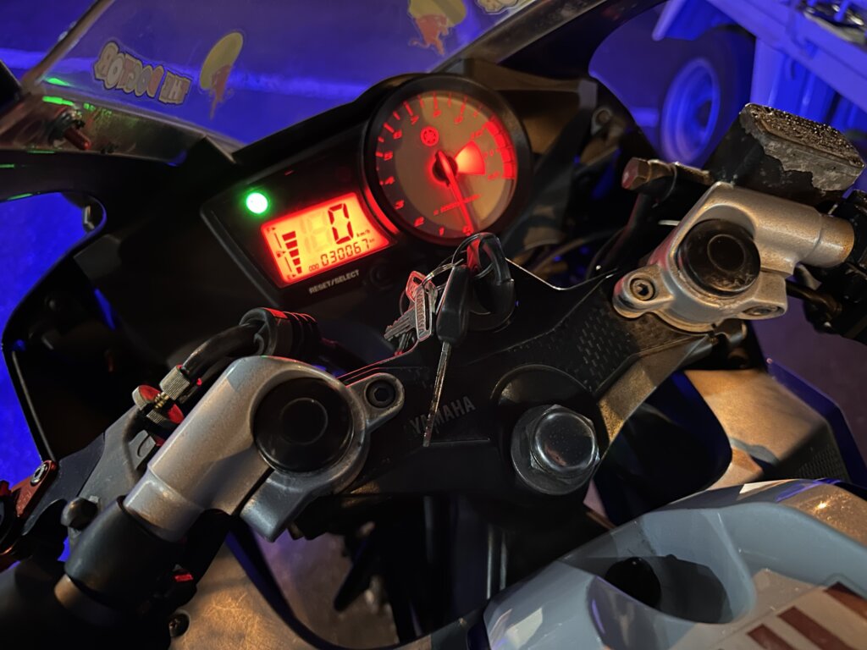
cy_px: 325
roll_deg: -8.2
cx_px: 434
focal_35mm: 24
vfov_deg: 56.8
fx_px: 601
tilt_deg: -41.0
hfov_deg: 71.6
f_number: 1.78
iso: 1250
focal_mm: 6.86
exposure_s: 1/9
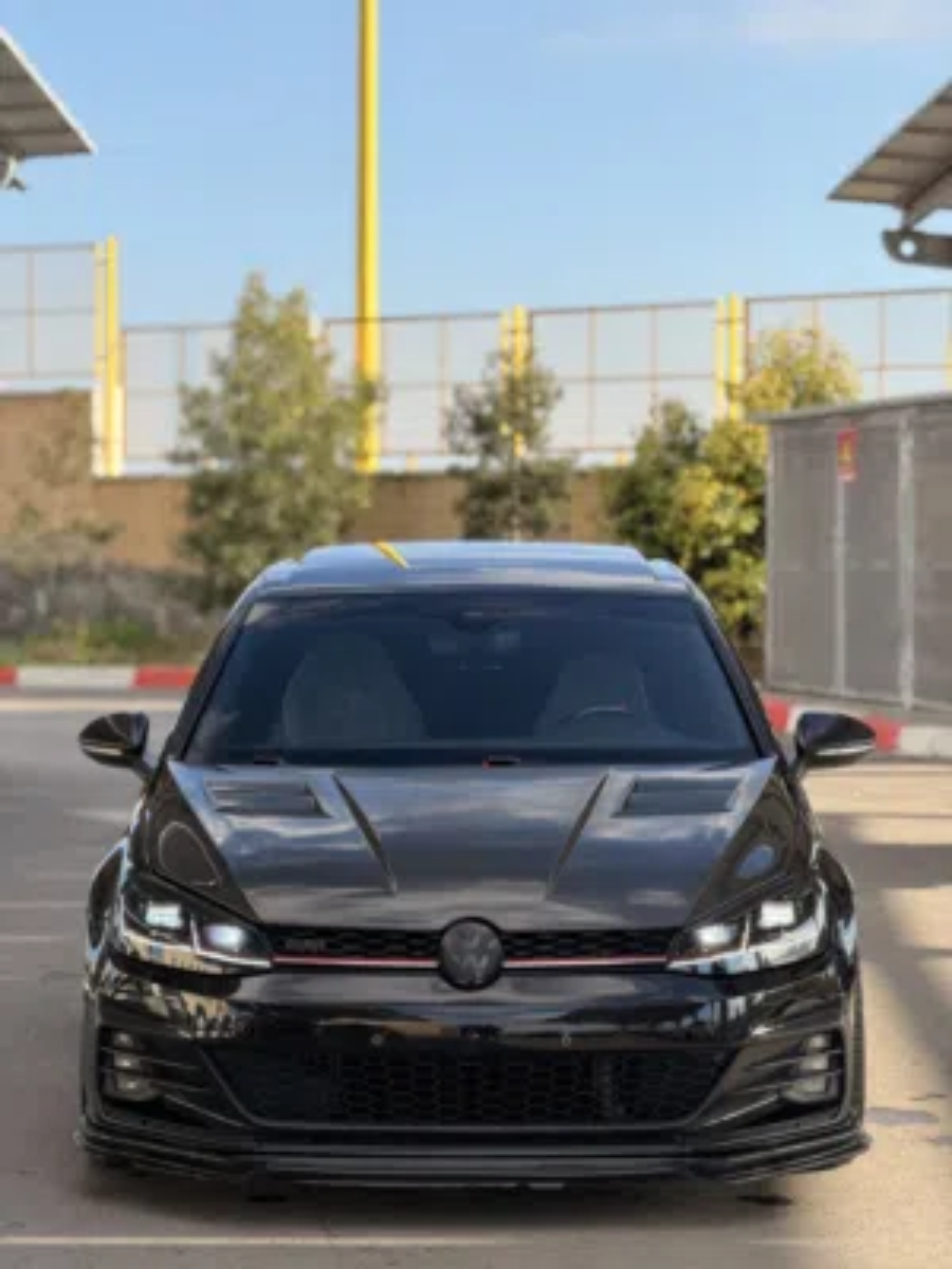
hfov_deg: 14.8
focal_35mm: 100
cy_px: 634
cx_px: 476
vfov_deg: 19.6
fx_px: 3667
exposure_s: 1/211
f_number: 2.8
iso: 64
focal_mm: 16.89
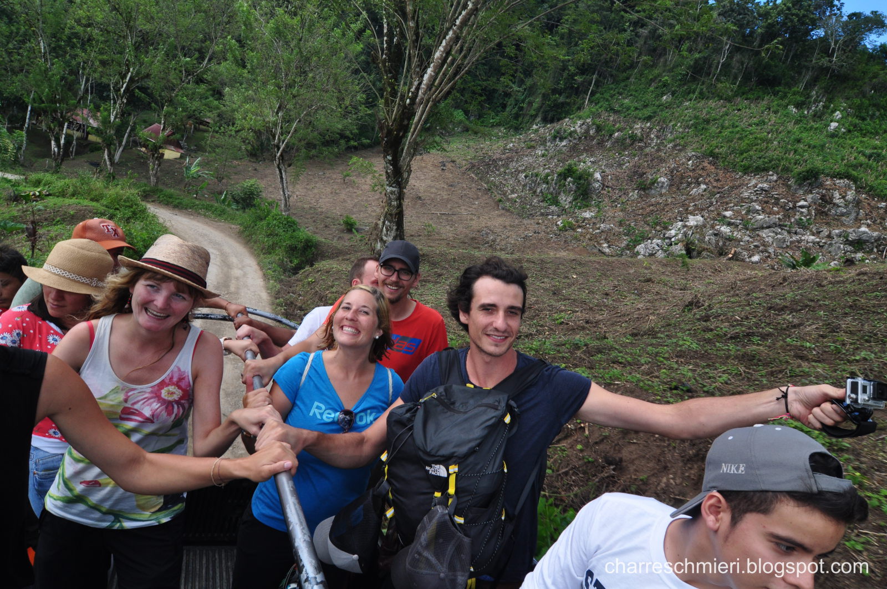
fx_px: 480
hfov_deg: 85.5
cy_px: 294
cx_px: 444
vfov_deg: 63.1
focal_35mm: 20
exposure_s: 1/250
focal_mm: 13
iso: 400
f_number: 10
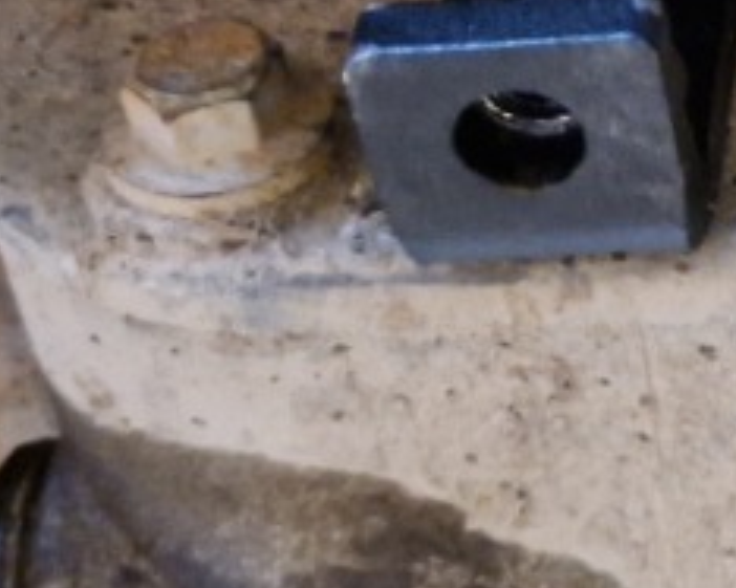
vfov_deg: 13.3
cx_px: 1057
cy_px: 28
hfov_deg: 15.6
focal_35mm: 115
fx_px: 2504
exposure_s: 1/25
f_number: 1.8
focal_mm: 5.4
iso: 1250
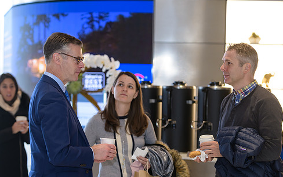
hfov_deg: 18.1
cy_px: 104
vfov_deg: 11.4
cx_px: 154
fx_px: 887
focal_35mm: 115
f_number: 3.2
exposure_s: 1/125
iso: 400
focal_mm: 95
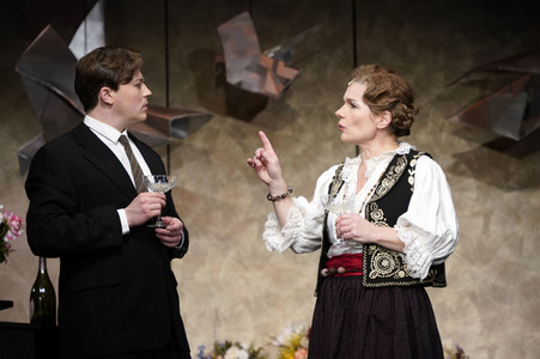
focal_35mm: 164
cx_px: 270
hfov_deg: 12.5
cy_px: 180
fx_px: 2458
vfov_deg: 8.4
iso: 1600
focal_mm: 164
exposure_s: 1/640
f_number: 5.6
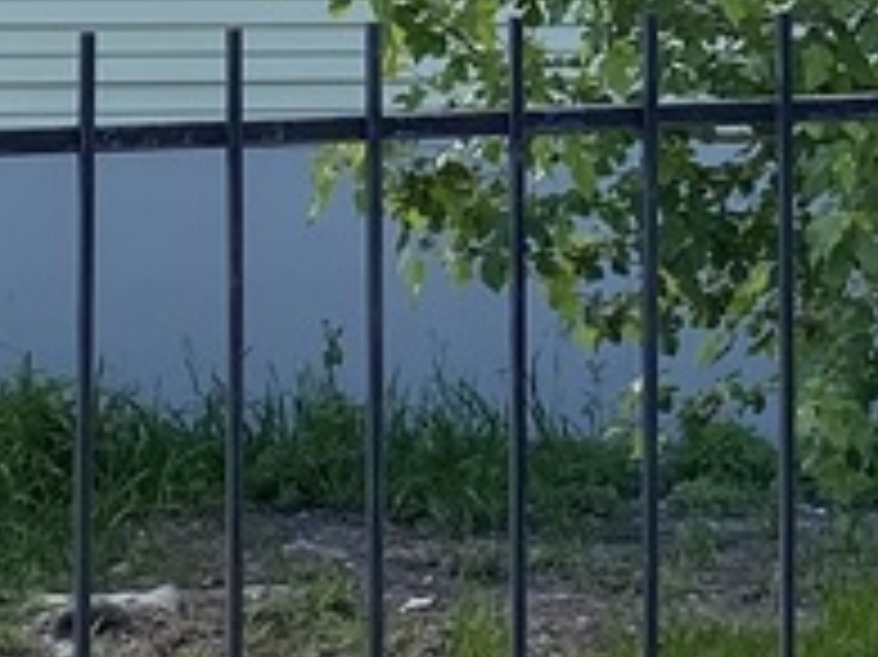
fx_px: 4867
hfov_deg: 10.3
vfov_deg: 7.7
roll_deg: -0.6
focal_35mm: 192
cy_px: 4
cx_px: 765
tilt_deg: -0.3
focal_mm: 4.25
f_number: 1.8
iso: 32
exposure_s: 1/604
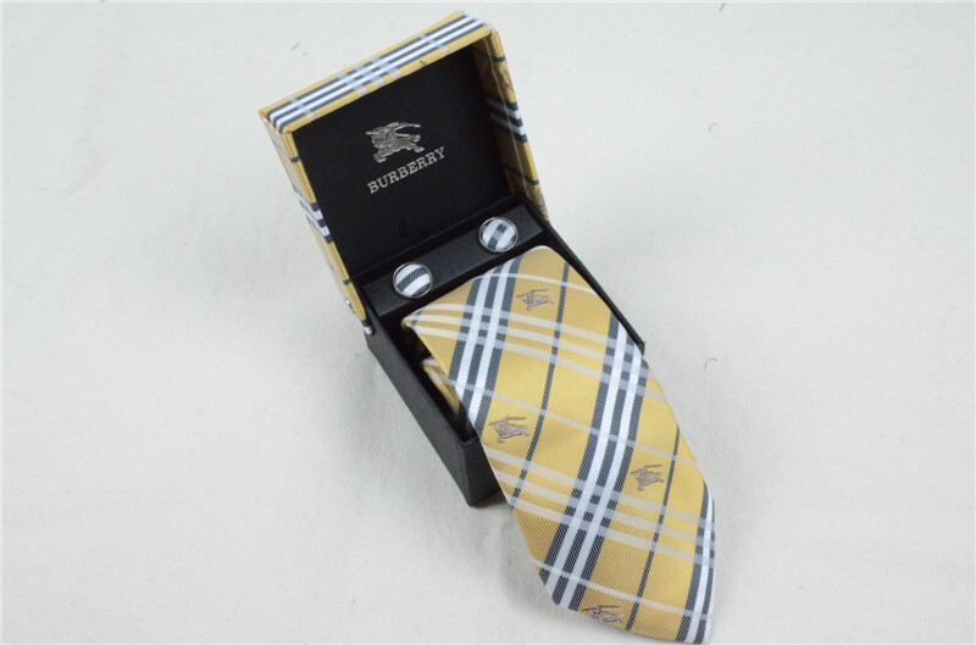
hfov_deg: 48.0
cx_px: 488
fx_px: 1095
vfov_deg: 32.8
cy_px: 322
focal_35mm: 40
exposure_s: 1/40
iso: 6400
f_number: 25
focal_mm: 27
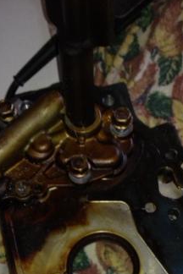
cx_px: 86
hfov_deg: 18.9
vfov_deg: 26.7
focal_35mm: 72
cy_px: 266
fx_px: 549
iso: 50
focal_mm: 4.3
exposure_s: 1/23
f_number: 2.4
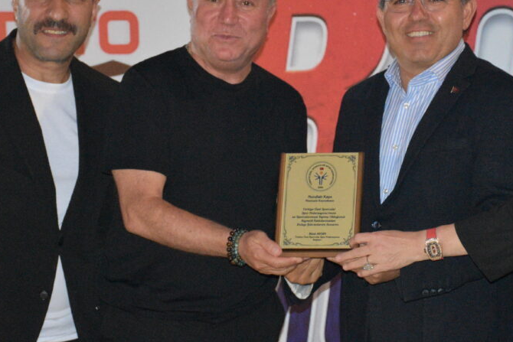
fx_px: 2124
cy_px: 160
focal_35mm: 149
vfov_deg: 9.2
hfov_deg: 13.8
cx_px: 333
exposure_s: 1/60
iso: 6400
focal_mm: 52
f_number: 4.8
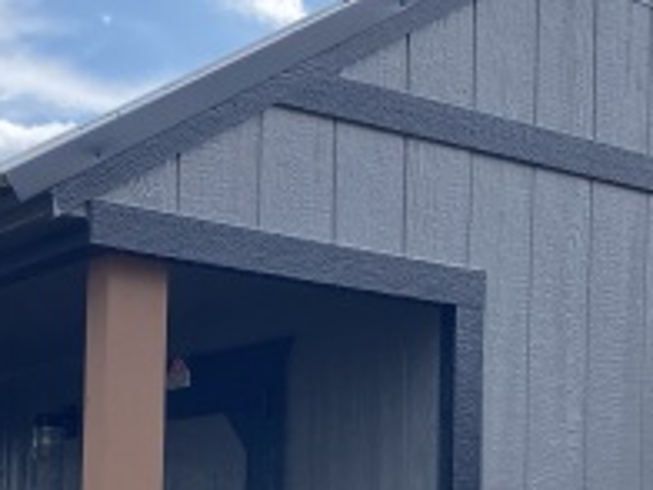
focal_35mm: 85
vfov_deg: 16.8
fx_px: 1603
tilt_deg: +2.6
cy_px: 550
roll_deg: +0.7
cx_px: 356
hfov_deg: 23.0
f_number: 1.8
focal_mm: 4.25
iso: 32
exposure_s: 1/1927
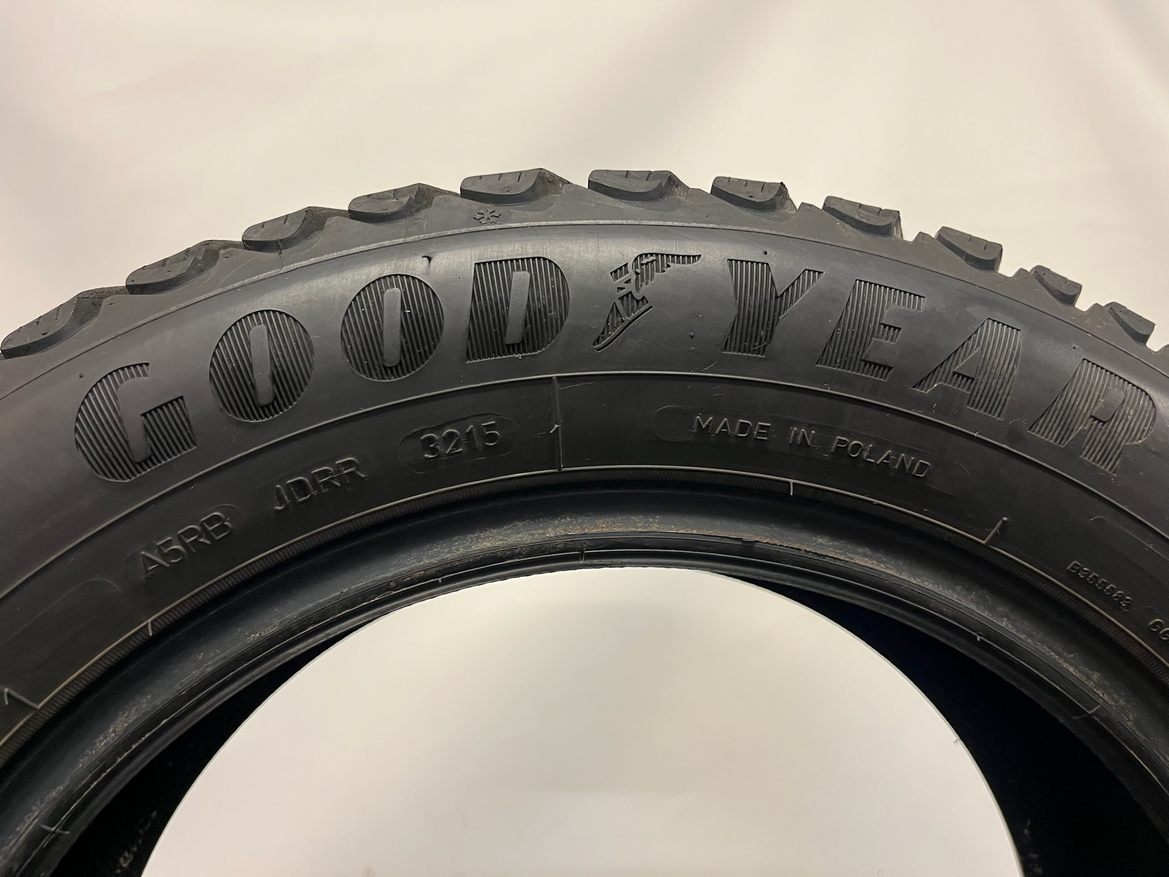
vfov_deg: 53.1
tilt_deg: +8.1
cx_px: 584
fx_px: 878
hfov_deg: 67.3
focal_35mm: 26
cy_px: 438
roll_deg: -1.1
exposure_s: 1/50
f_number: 1.6
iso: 125
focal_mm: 5.1
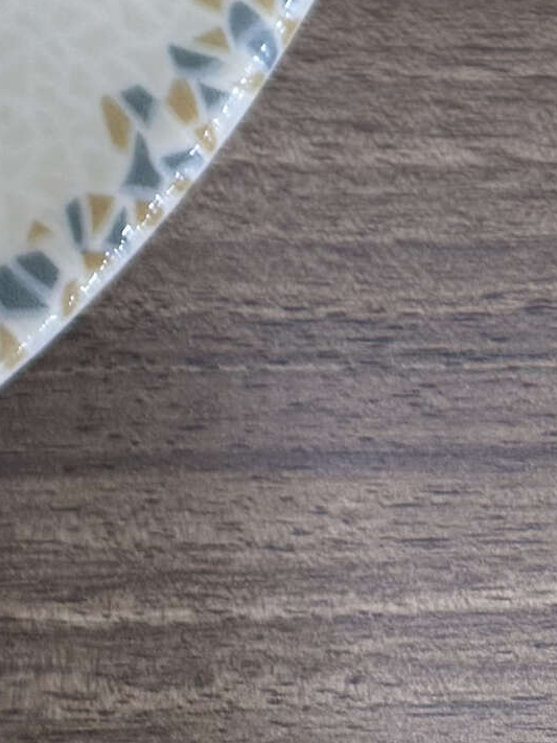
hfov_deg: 9.8
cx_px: -721
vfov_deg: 12.4
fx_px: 2897
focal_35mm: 135
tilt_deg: -80.6
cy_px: -856
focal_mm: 6.76
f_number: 1.78
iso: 100
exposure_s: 1/100
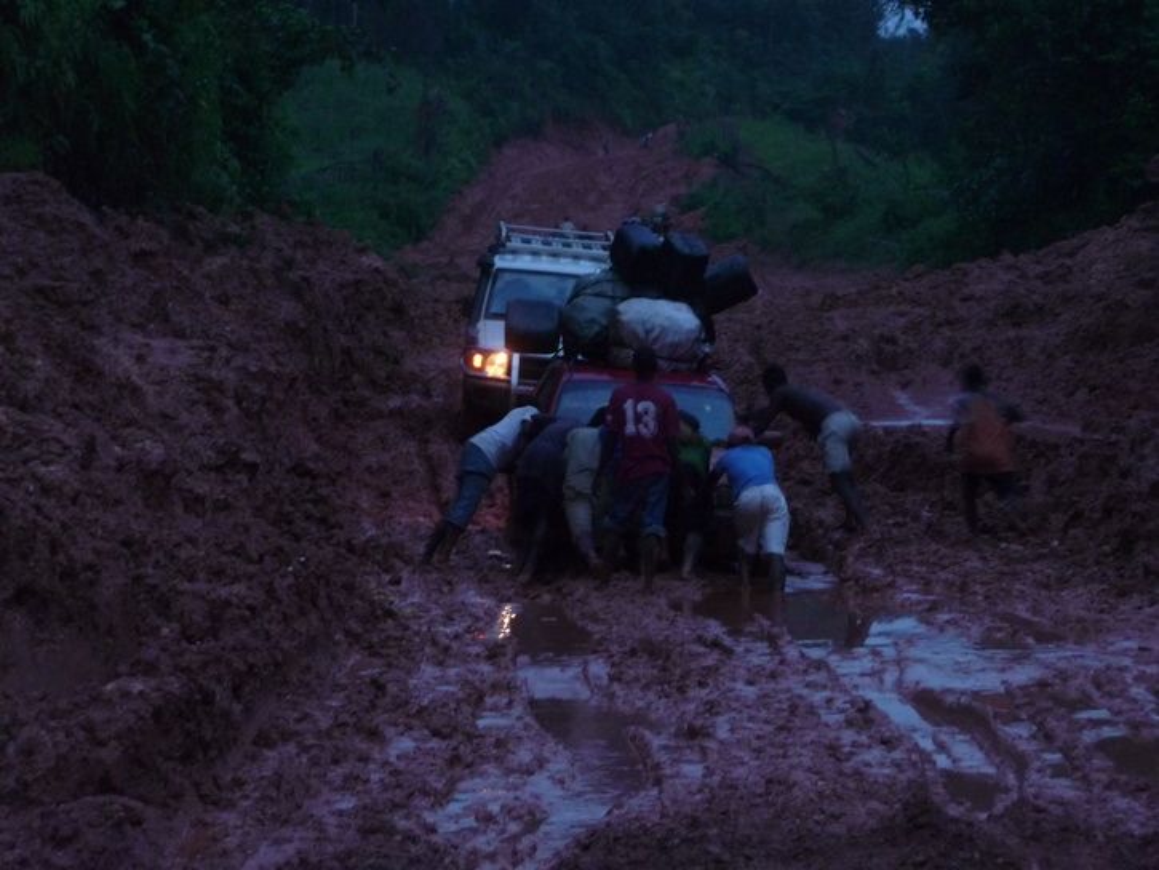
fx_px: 4286
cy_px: 435
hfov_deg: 15.4
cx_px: 580
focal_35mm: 128
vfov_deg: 11.6
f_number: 4.7
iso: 400
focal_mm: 21.8
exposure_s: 1/8
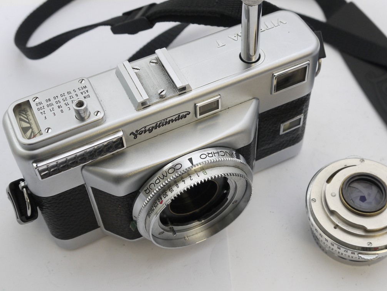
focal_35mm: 55
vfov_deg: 26.6
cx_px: 219
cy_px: 137
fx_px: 615
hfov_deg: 34.9
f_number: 10
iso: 400
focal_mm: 23
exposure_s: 1/13
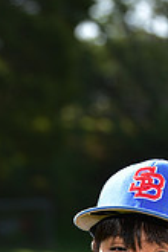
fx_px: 2513
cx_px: 134
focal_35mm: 359
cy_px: 417
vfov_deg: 5.7
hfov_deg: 3.8
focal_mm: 102
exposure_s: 1/250
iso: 80
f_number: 5
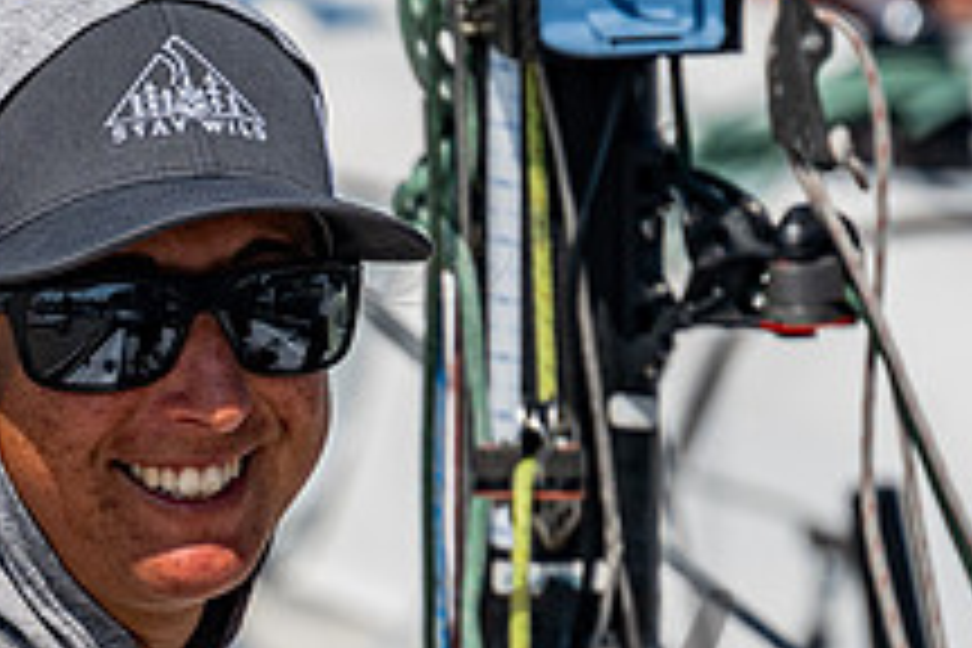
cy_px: 604
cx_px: -99
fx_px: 19681
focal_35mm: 729
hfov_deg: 2.8
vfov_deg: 1.9
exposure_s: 1/800
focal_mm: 200
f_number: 6.3
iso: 125
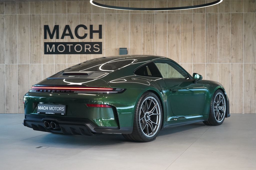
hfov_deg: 31.9
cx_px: 128
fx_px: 448
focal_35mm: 63
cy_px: 85
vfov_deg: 21.6
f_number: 5.6
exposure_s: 1/160
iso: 5000
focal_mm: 63
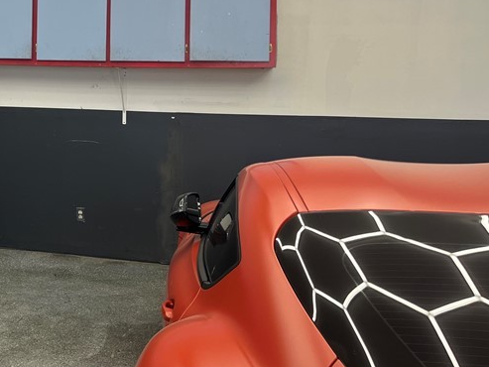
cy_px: 59
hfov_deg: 32.6
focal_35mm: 54
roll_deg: -0.6
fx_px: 763
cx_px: -1
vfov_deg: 26.4
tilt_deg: +1.1
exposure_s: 1/216
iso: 40
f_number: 1.6
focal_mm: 5.1
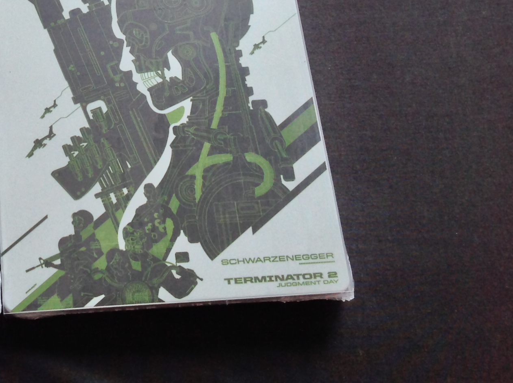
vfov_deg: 19.8
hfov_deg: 25.9
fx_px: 1065
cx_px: 19
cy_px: 2
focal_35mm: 72
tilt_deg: -60.8
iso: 80
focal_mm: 4.28
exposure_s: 1/15
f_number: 2.4
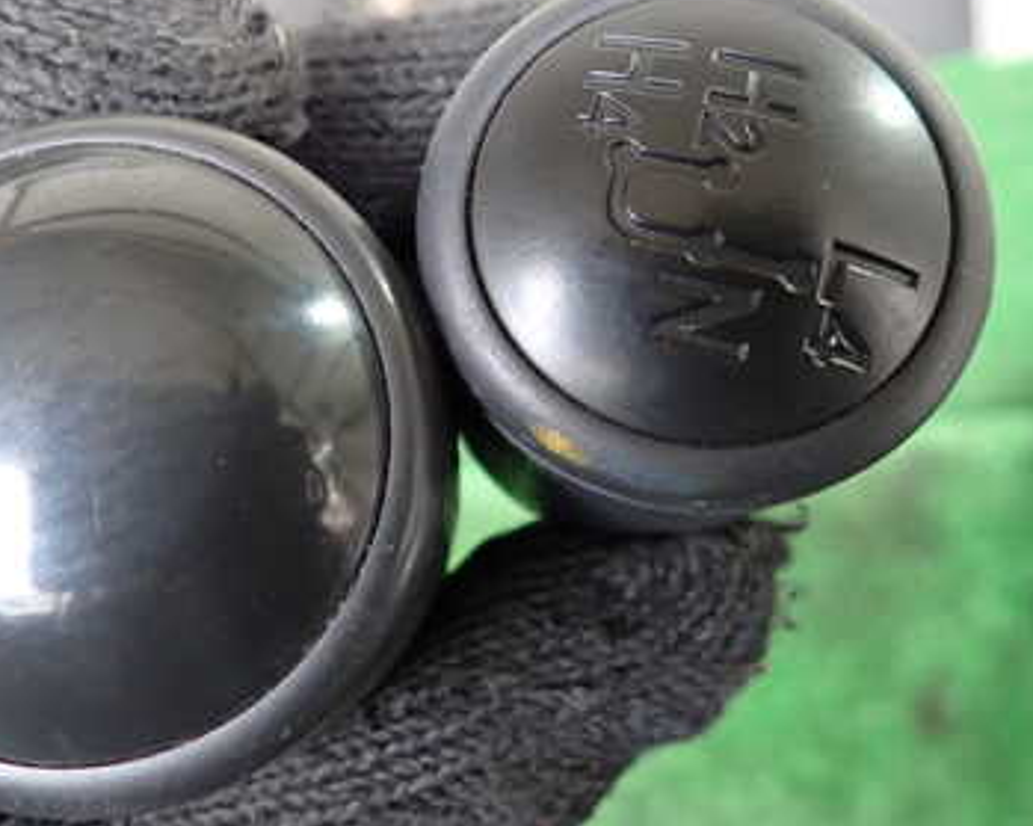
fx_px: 1284
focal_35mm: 42
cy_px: 287
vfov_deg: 35.4
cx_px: 382
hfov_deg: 43.5
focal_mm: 4.5
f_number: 2
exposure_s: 1/30
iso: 250
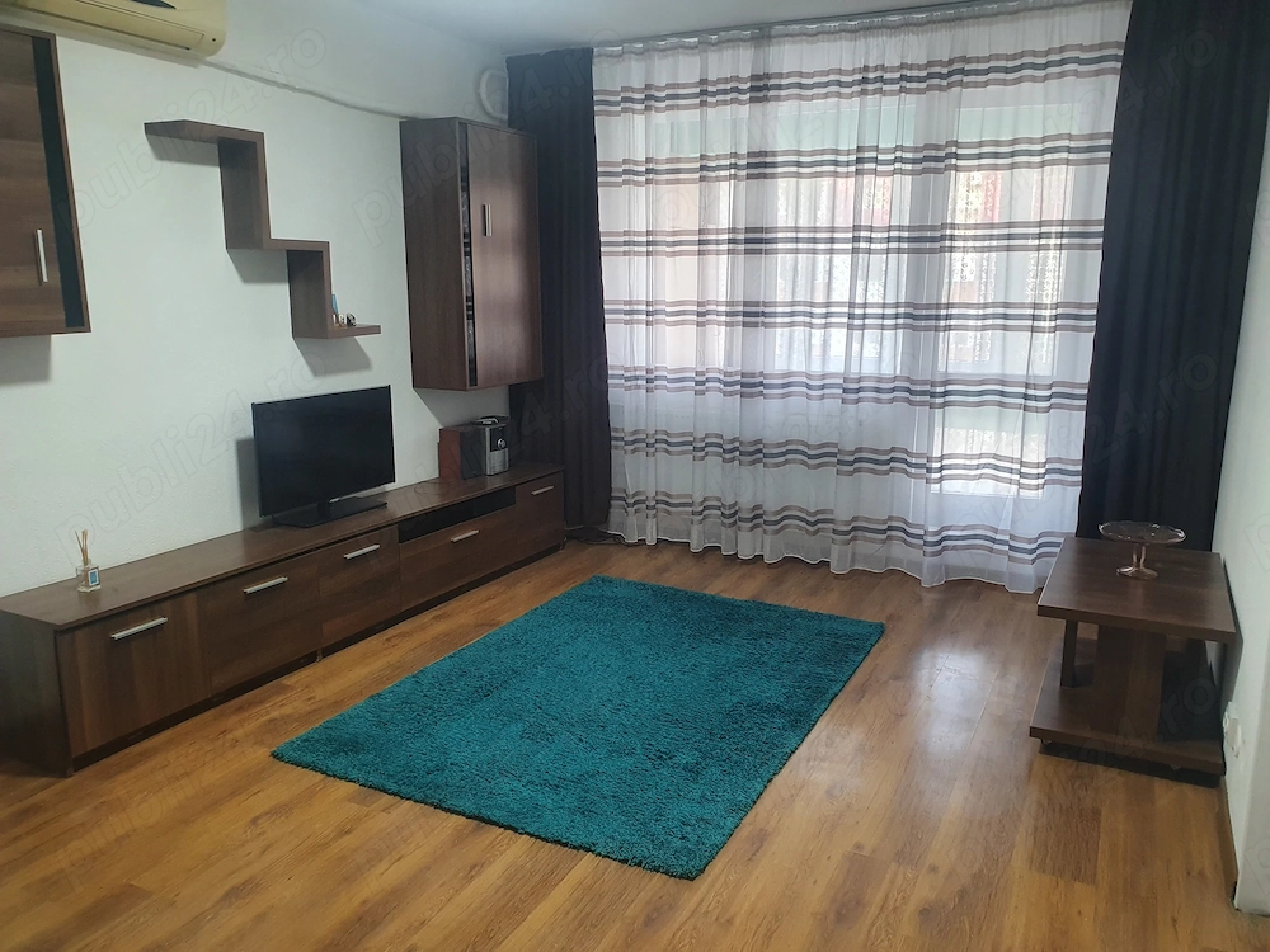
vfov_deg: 53.1
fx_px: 954
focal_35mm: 26
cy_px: 476
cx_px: 635
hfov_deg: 67.3
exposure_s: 1/50
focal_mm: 4.32
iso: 200
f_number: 2.4
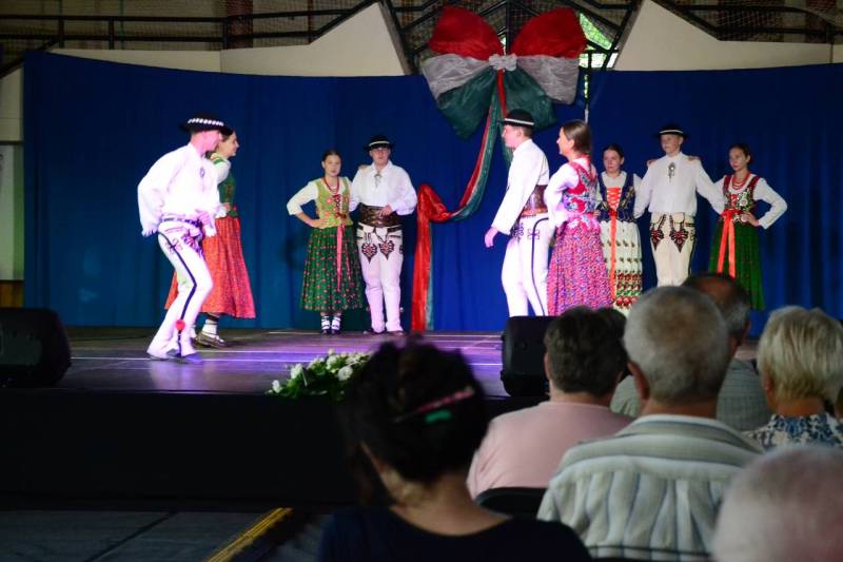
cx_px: 422
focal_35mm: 78
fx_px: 1826
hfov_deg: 26.0
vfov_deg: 17.5
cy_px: 281
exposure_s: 1/60
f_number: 5
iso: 3200
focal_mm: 52
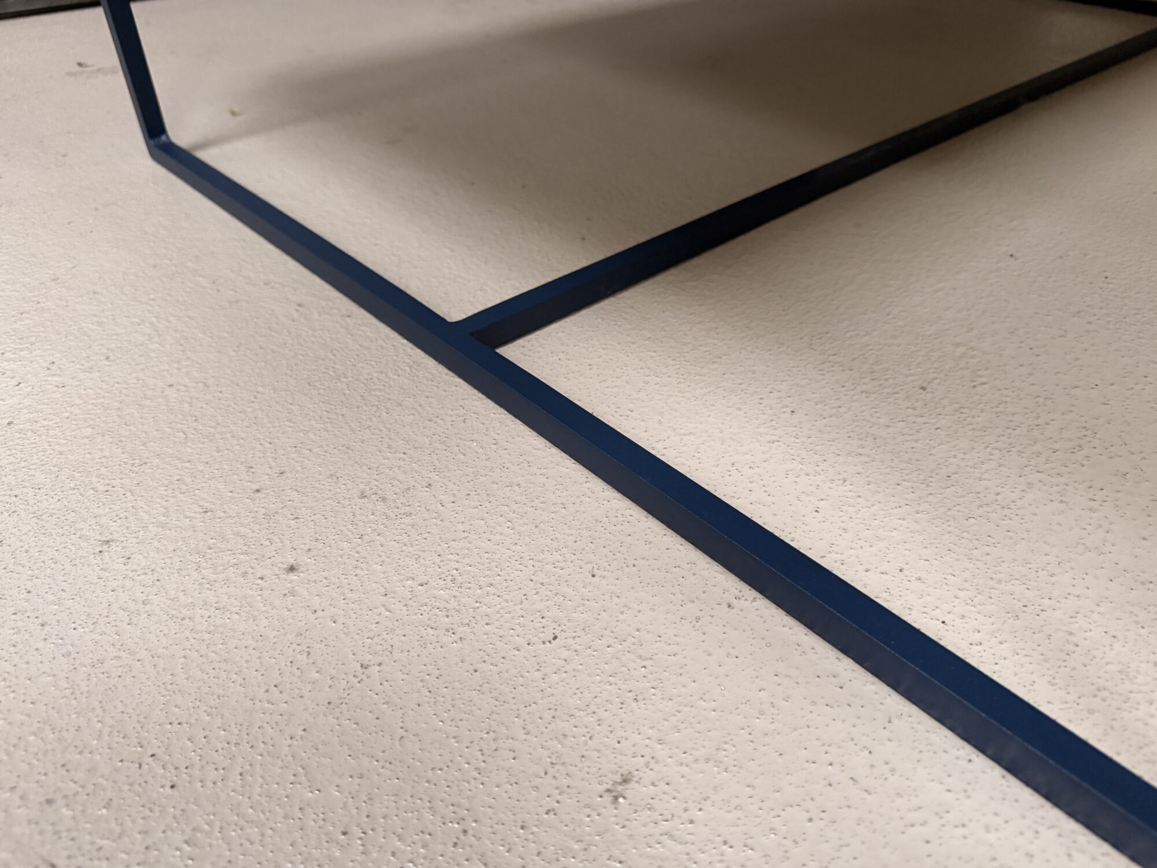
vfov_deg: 56.8
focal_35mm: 24
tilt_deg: -38.4
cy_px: 434
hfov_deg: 71.6
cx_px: 578
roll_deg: -1.2
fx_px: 802
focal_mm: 6.76
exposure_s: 1/50
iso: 640
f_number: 1.78
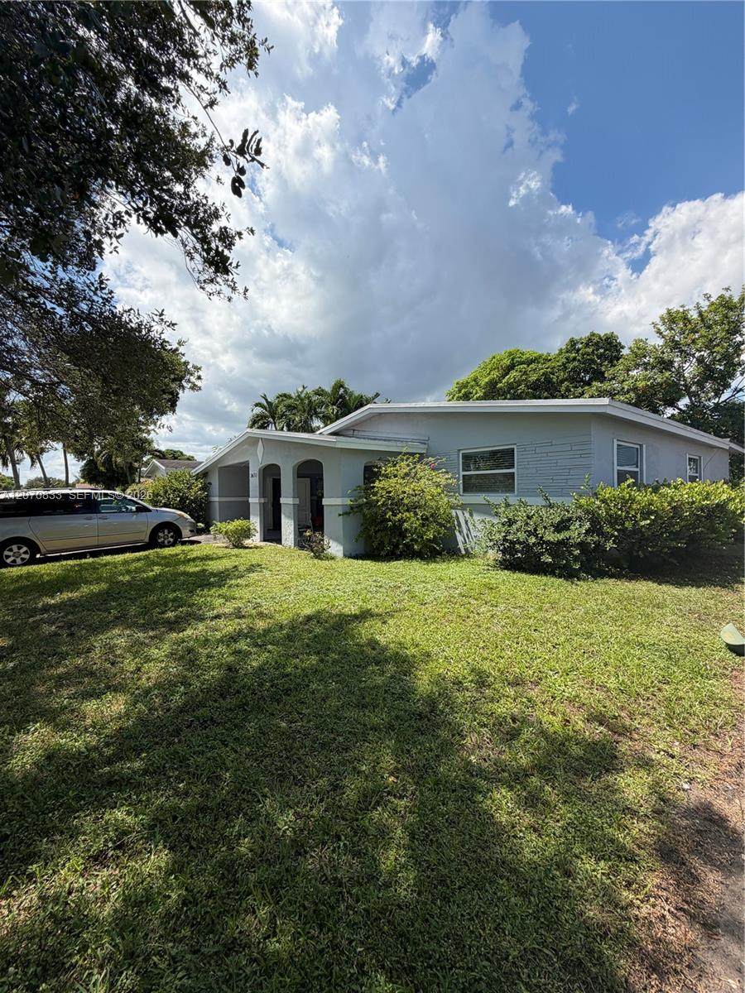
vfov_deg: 102.1
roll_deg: +0.4
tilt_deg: +0.4
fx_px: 402
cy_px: 496
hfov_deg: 85.7
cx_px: 372
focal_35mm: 14
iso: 20
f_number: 2.2
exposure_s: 1/779
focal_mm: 2.22
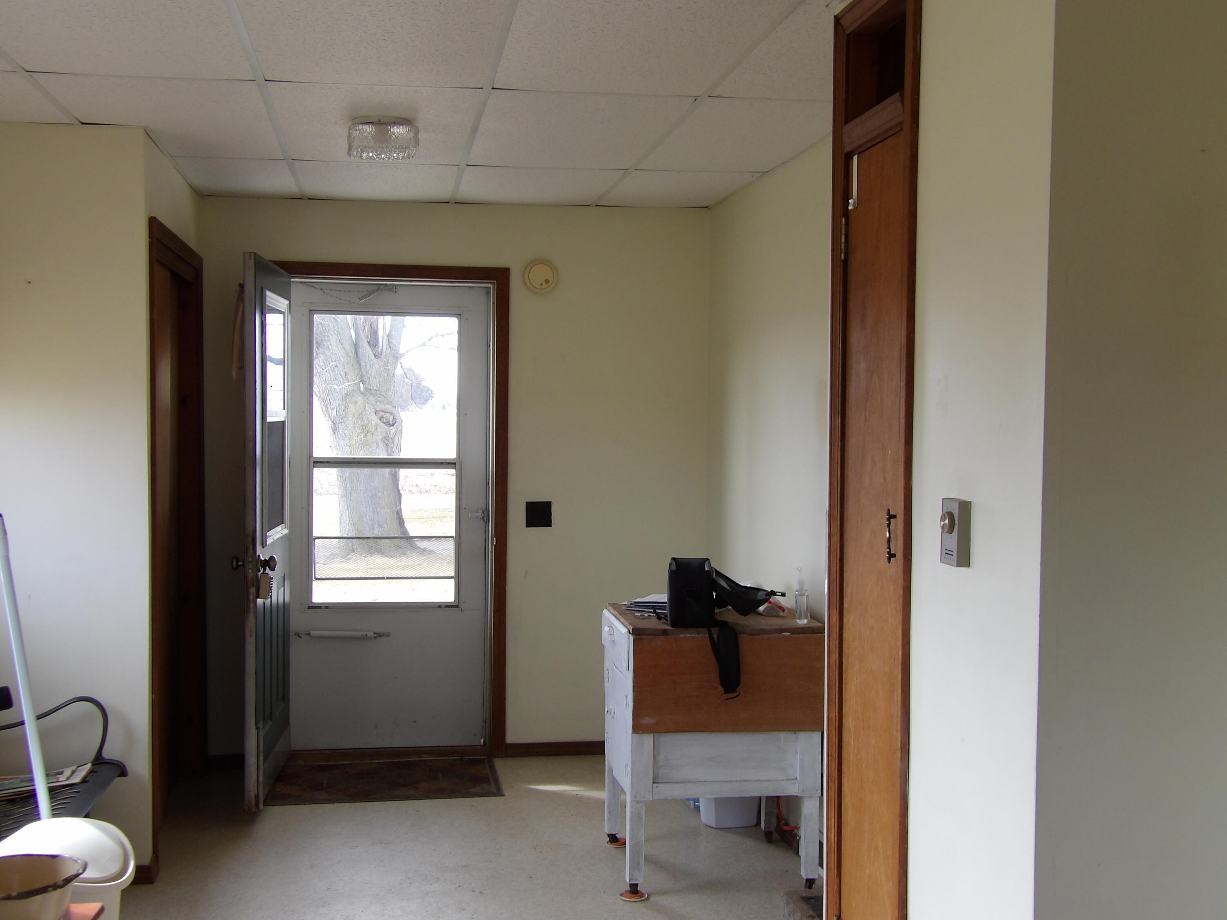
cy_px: 460
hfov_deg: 47.9
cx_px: 614
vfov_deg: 36.8
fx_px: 1382
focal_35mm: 39
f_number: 3.7
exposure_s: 1/57
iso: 100
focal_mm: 7
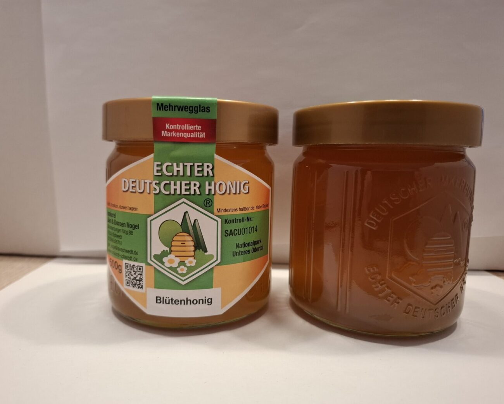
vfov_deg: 58.8
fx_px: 358
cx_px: 238
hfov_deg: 70.2
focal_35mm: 24
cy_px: 202
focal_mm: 5.54
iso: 250
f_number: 1.8
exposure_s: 1/50
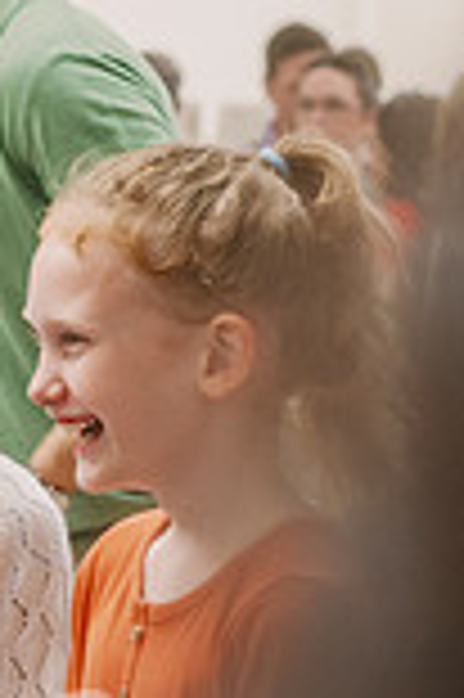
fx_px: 4573
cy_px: 435
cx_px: -144
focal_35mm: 236
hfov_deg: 5.8
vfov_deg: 8.7
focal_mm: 63
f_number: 4.5
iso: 1250
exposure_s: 1/800
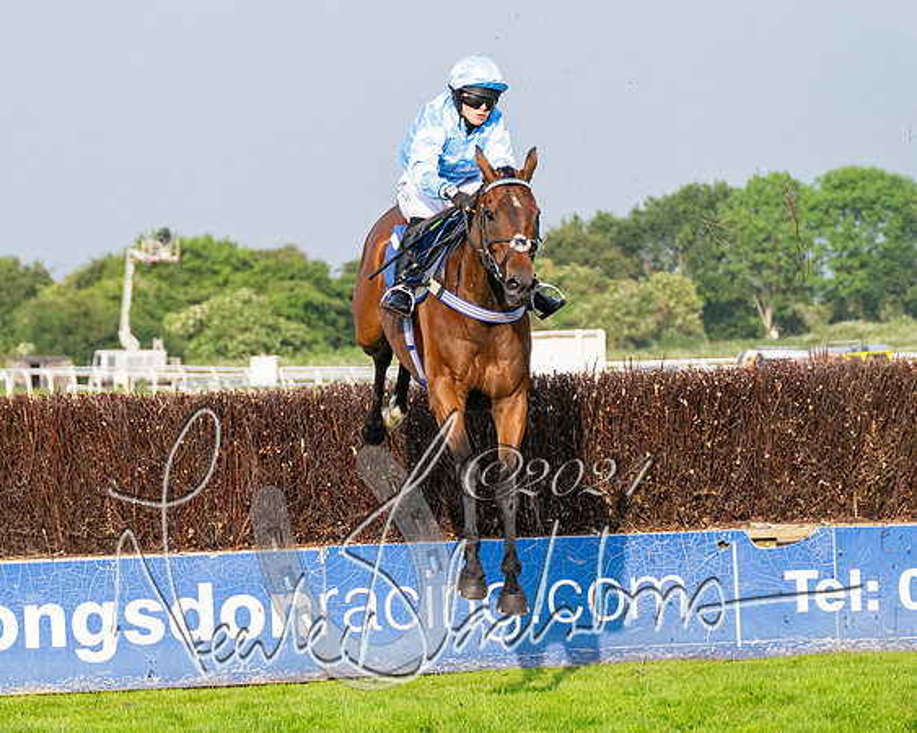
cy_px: 343
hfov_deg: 8.6
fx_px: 6120
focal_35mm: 226
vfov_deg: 6.9
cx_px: 509
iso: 400
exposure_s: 1/4000
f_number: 4
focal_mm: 98
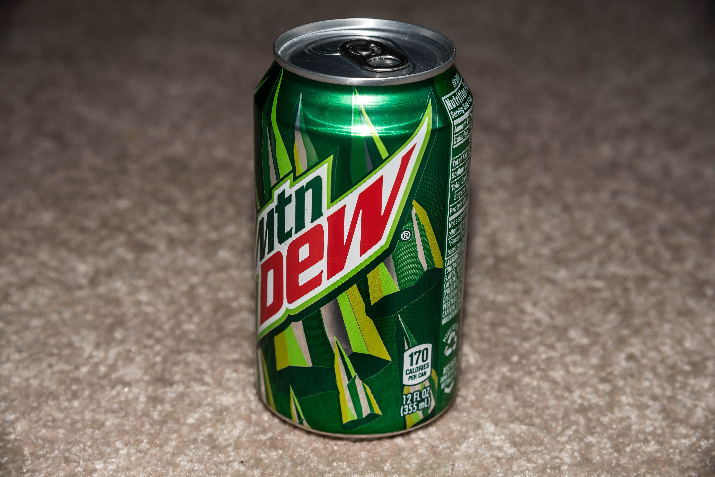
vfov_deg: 14.9
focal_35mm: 92
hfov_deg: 22.1
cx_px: 358
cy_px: 238
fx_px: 1828
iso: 100
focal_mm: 92
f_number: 8
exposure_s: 1/60
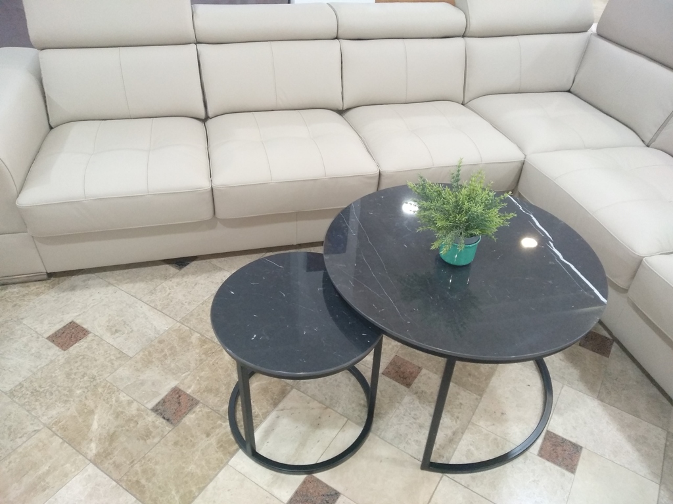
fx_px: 505
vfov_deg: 53.1
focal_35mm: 26
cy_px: 252
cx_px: 336
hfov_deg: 67.3
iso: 640
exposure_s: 1/25
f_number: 2.2
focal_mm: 3.82
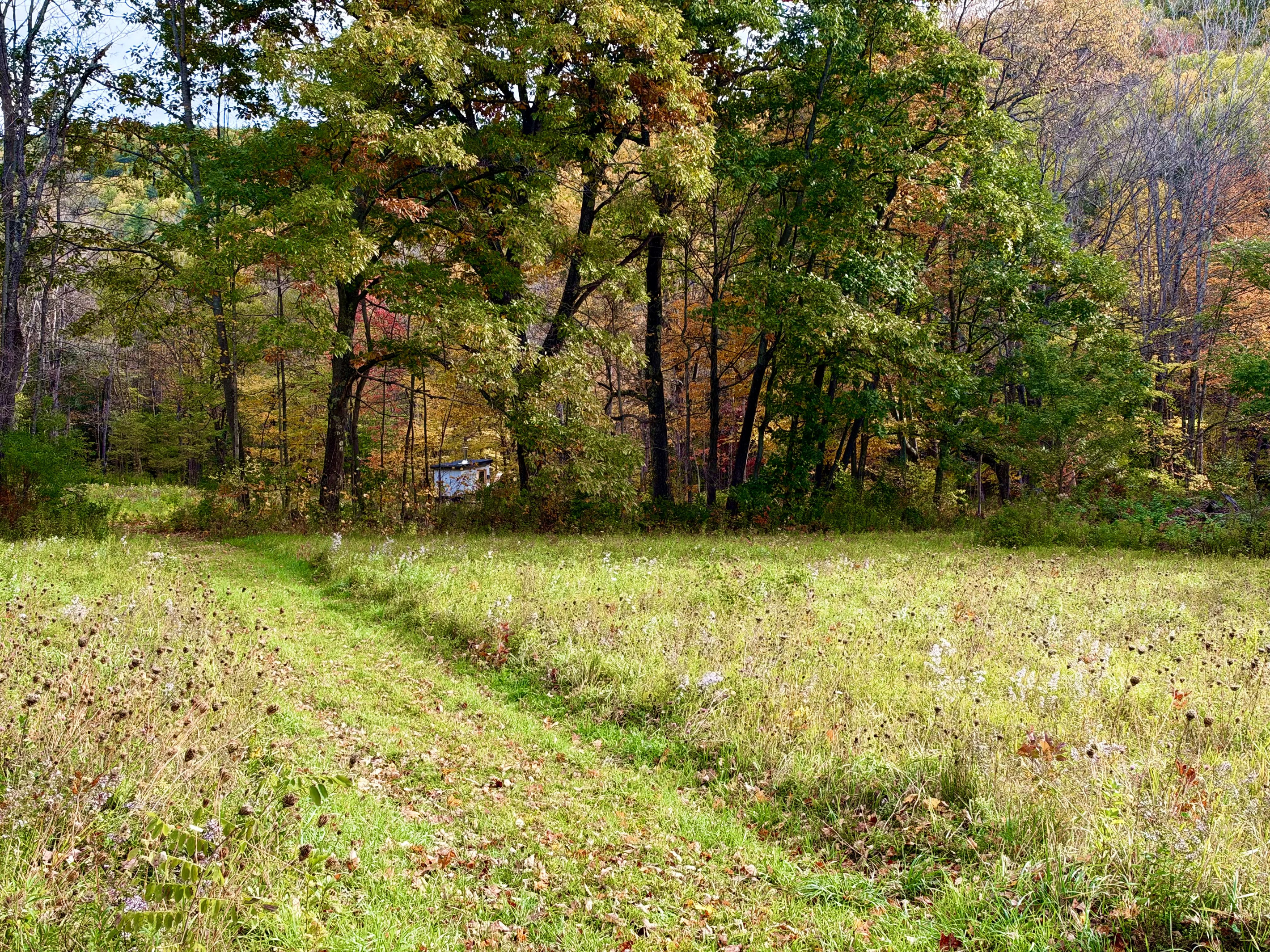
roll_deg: +1.0
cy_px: 476
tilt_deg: -0.6
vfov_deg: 30.3
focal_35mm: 48
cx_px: 635
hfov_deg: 39.7
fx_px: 1761
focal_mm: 6.93
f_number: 1.8
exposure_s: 1/617
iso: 80
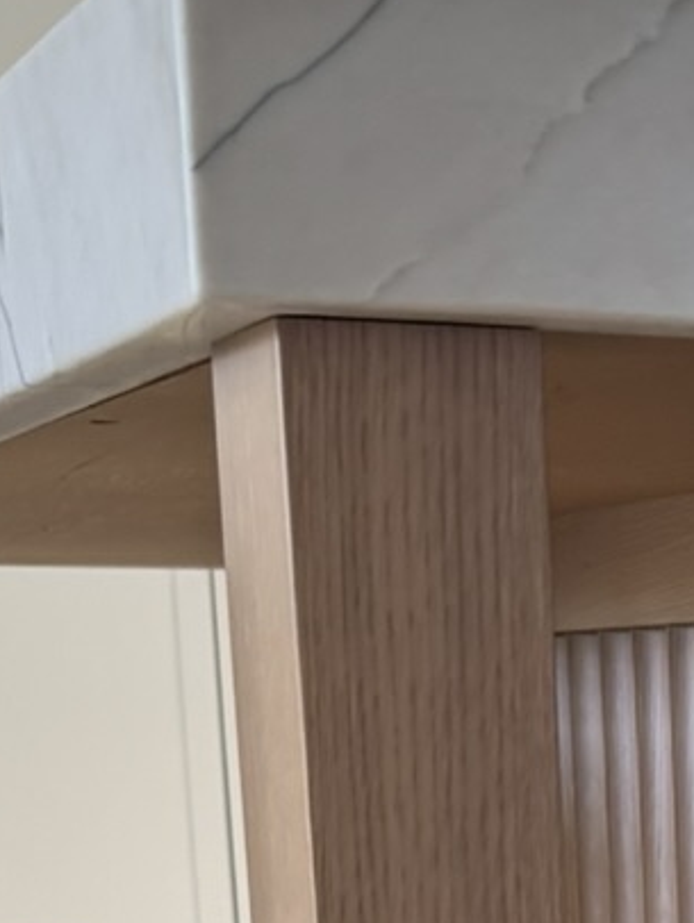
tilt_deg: -18.4
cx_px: 999
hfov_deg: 11.8
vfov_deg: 14.3
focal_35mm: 121
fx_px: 3231
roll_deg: +0.4
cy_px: 1678
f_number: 1.78
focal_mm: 6.76
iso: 125
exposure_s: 1/121
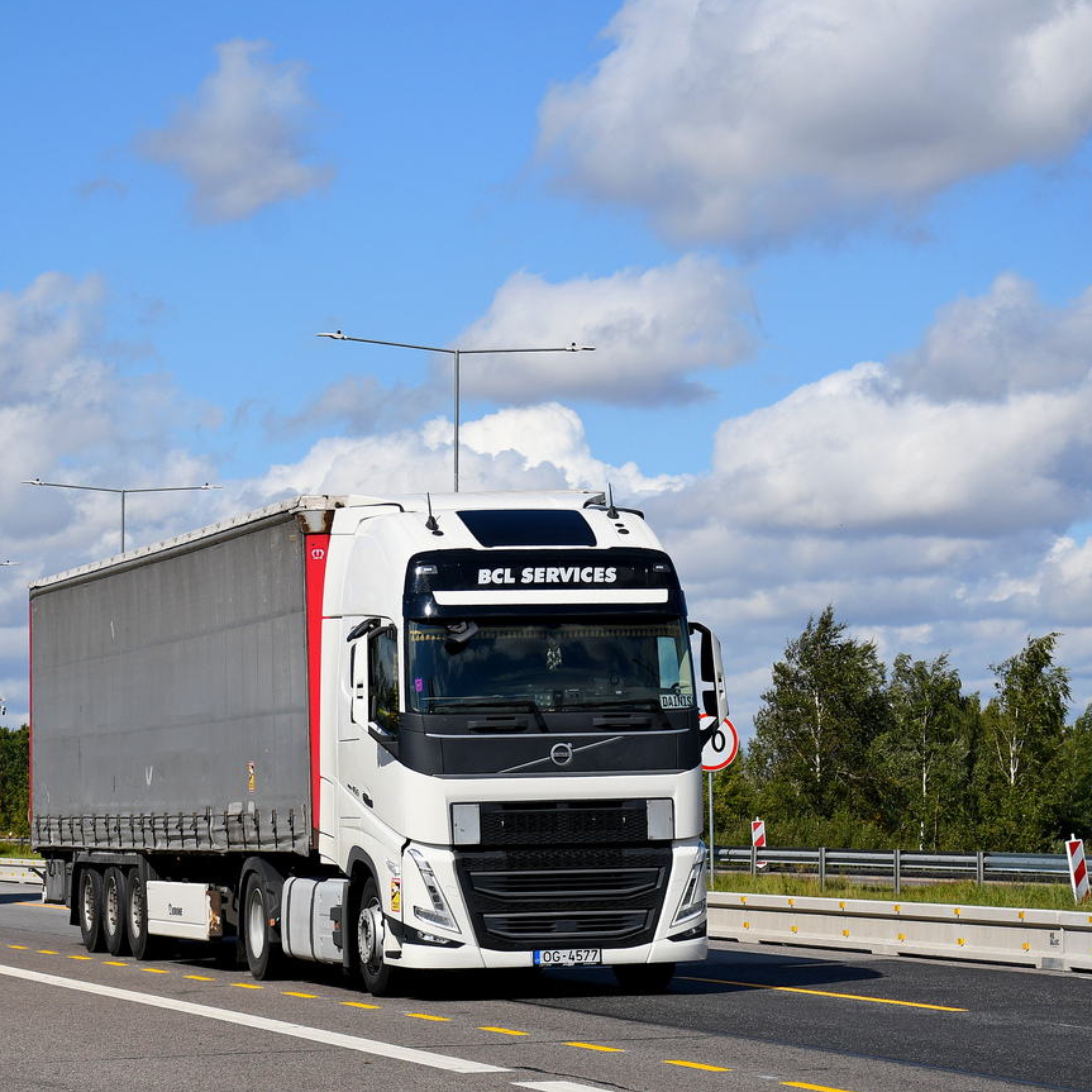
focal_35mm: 96
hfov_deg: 18.1
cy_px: 545
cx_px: 406
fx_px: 3426
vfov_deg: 18.1
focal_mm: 50
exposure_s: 1/1600
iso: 200
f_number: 6.3
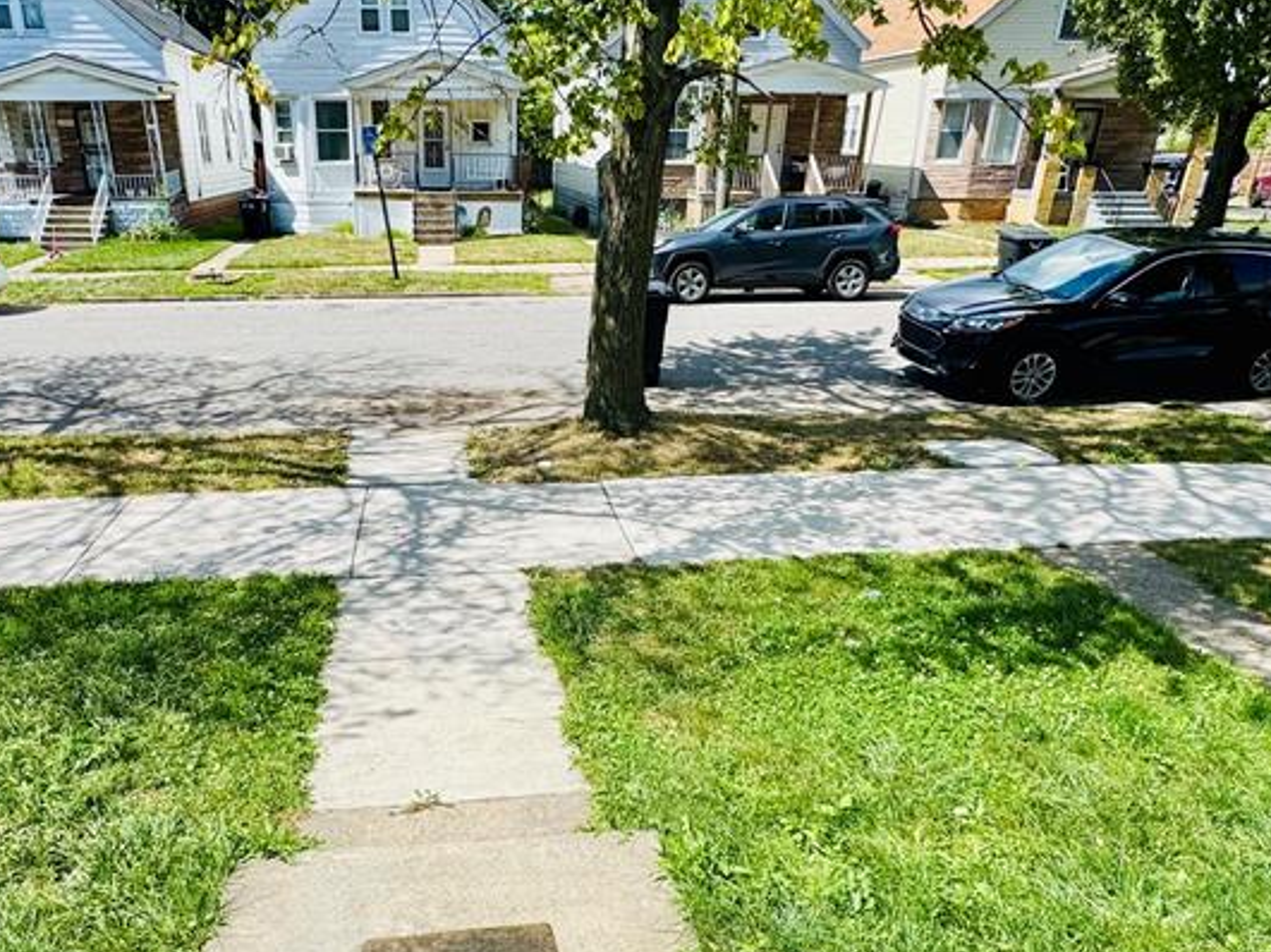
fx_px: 991
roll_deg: -0.5
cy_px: 598
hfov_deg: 64.7
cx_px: 505
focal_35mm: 27
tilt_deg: -25.1
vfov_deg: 50.8
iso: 50
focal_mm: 2.22
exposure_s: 1/1789
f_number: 2.2
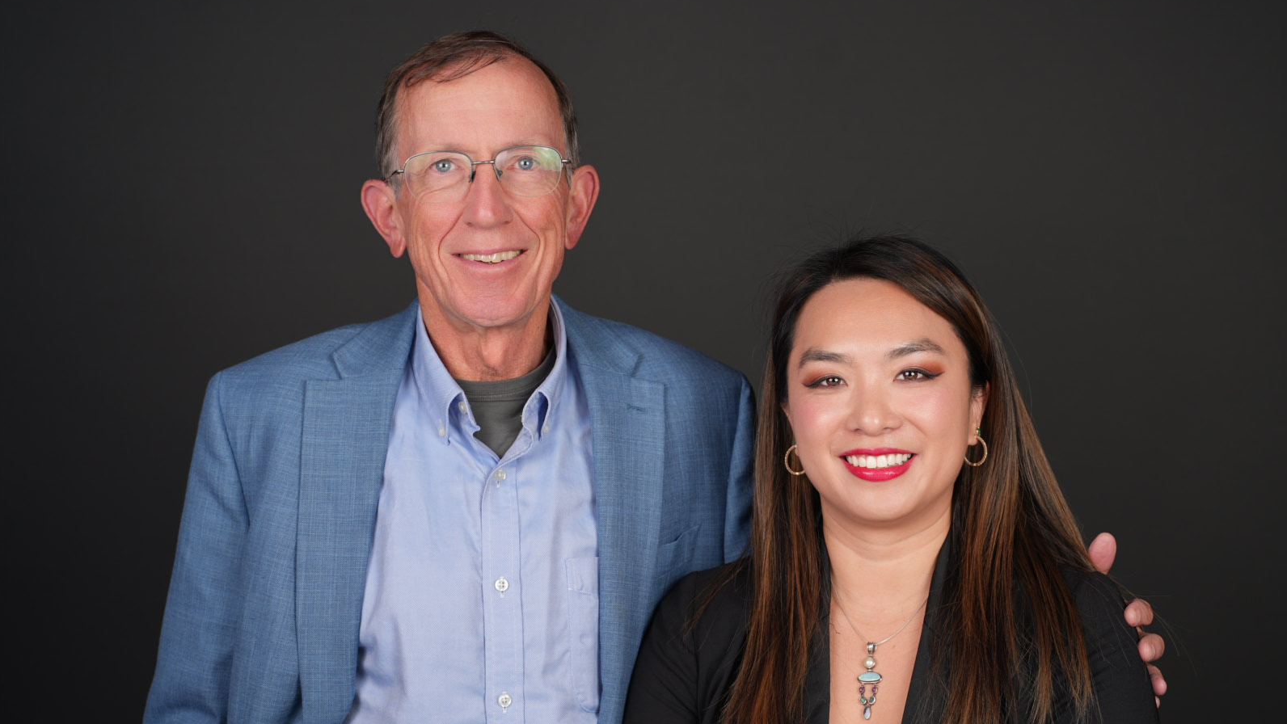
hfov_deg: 41.3
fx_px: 1707
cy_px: 399
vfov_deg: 24.0
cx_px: 651
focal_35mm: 50
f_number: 4
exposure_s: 1/160
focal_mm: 47
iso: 200
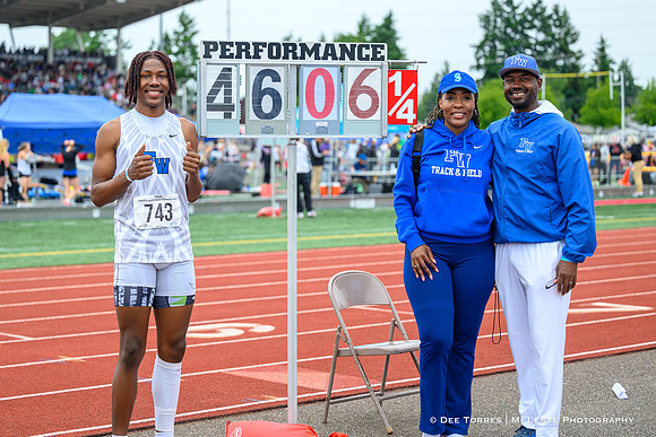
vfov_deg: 17.2
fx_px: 1446
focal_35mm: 79
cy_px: 192
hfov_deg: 25.5
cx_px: 286
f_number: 2.8
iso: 560
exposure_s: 1/2500
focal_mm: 70
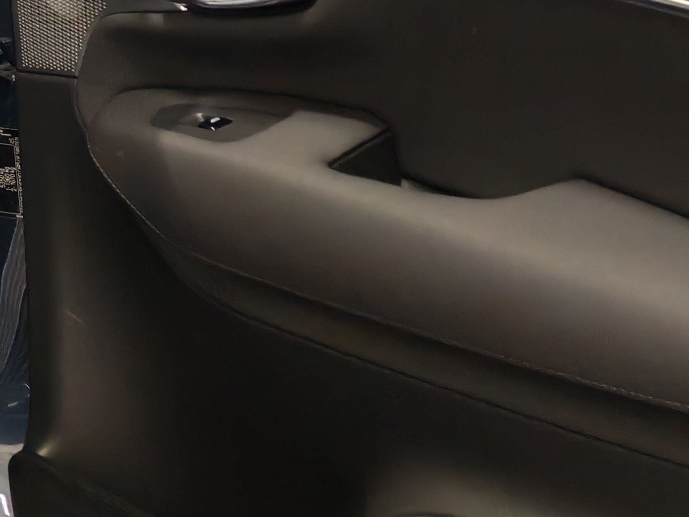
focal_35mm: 93
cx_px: -209
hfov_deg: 19.4
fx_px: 1851
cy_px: -250
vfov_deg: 14.8
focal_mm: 6.12
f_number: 1.9
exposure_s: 1/100
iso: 1206
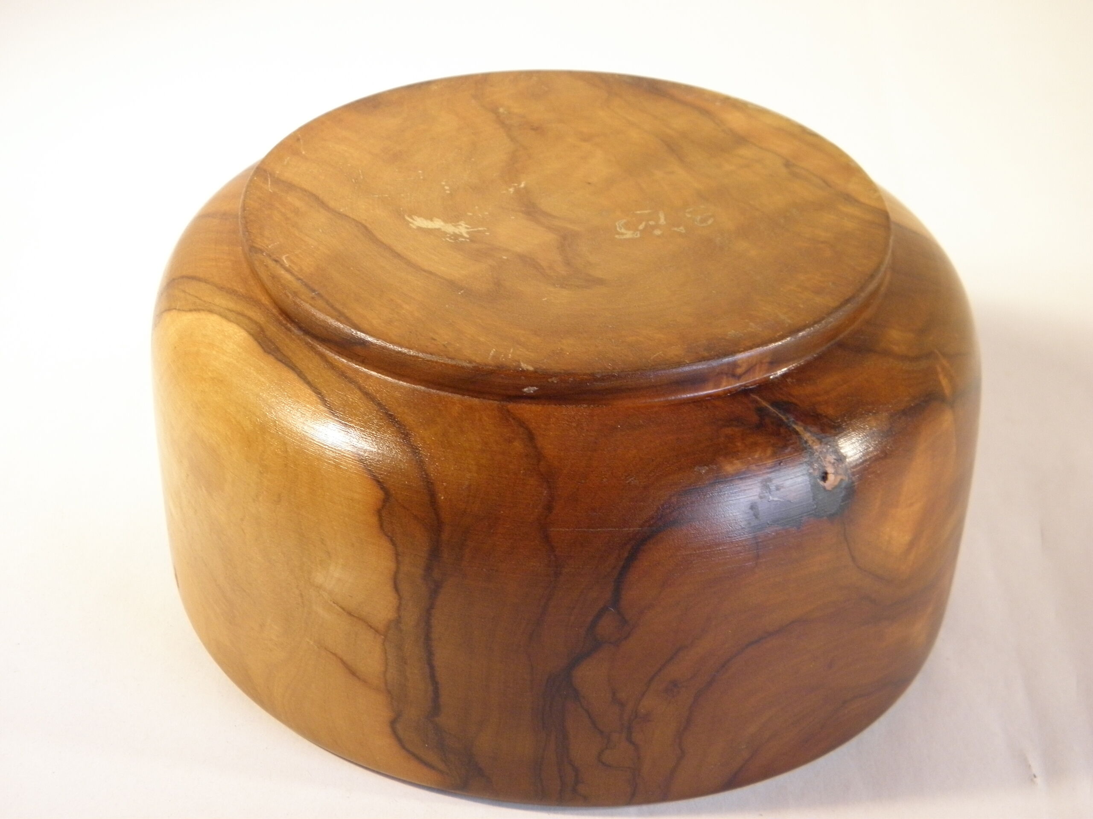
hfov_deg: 35.5
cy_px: 410
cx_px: 546
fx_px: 1705
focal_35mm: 54
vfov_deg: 27.0
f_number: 4.1
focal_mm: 9.7
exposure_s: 1/30
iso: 200
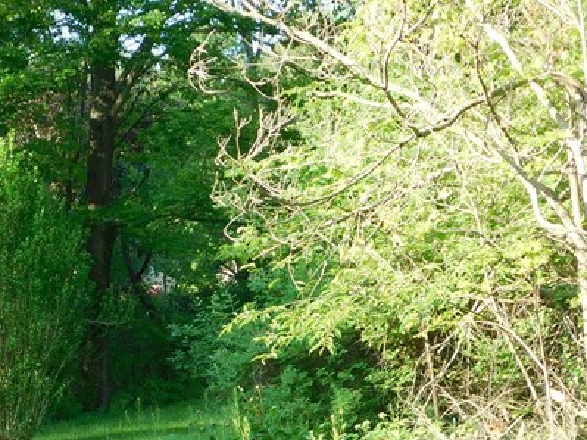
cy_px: 449
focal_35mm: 131
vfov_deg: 11.2
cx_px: 93
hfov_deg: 14.9
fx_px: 2221
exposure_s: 1/125
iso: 125
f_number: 3.8
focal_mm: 9
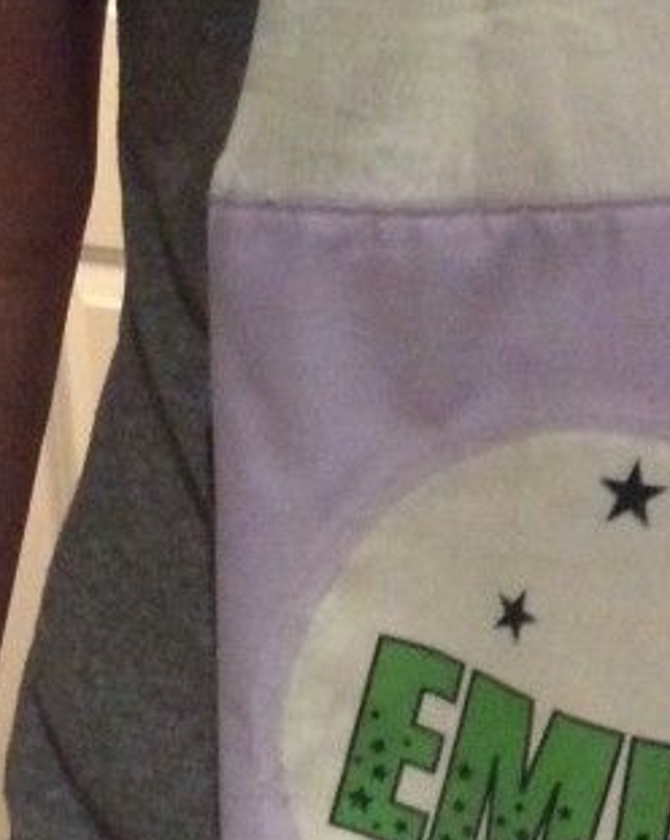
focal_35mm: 106
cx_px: 673
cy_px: 273
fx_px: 2633
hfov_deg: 14.3
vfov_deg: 18.1
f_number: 2.4
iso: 500
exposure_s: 1/15
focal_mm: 3.3
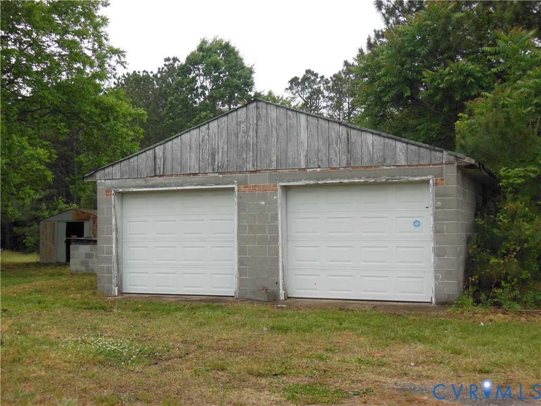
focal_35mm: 45
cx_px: 270
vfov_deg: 32.2
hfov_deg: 42.1
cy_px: 203
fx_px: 703
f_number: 4.4
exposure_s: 1/320
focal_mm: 8
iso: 125
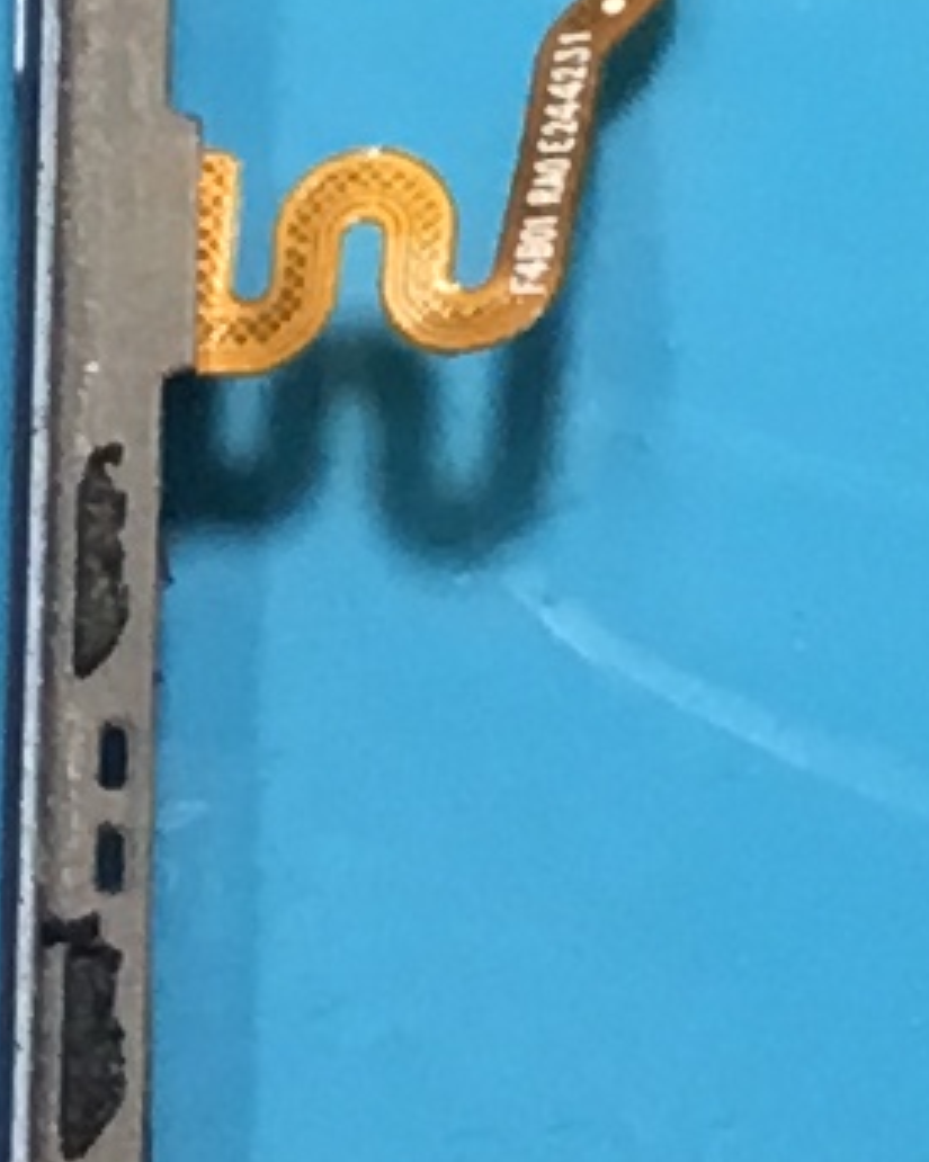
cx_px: 1790
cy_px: 747
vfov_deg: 6.7
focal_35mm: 287
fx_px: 9868
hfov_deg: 5.3
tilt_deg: -71.9
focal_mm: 3.3
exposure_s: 1/40
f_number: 2.4
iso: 25
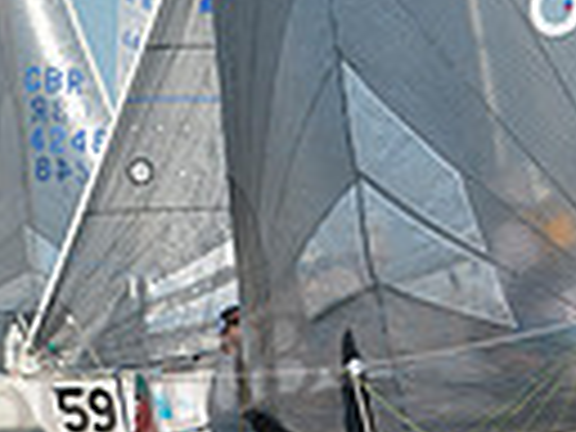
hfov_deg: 2.3
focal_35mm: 871
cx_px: -261
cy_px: 196
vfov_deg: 1.7
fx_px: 14493
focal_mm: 200
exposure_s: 1/1000
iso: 200
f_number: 7.1
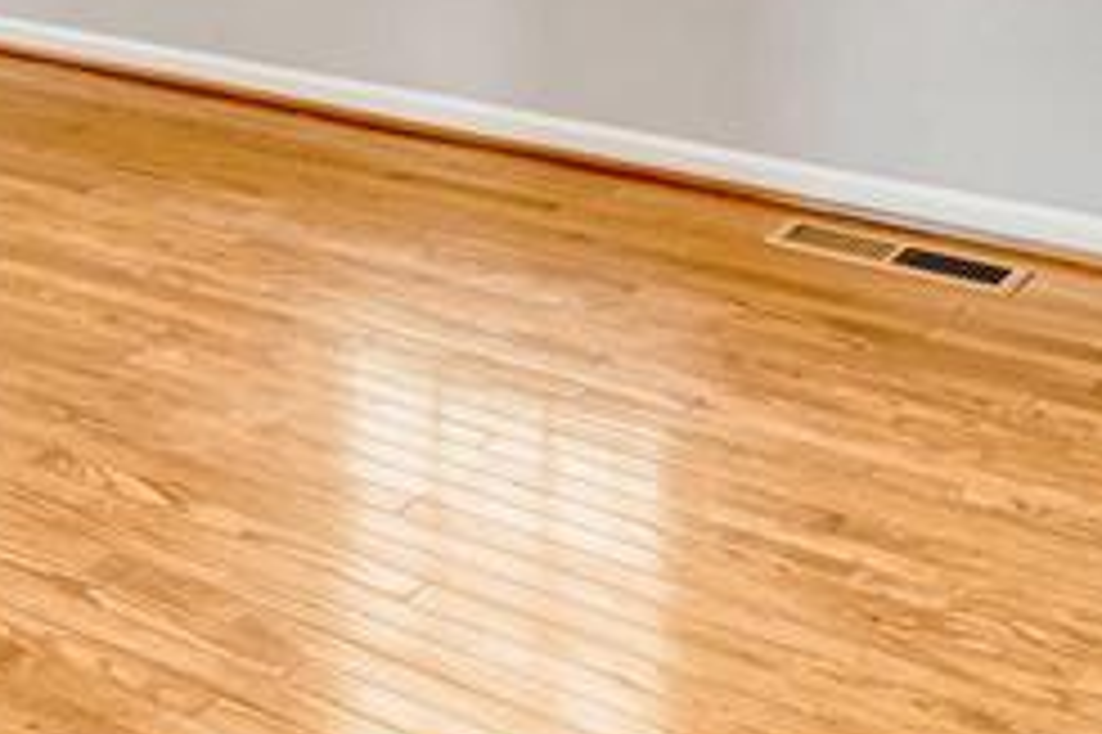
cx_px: 81
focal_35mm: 67
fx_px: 2049
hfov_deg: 28.7
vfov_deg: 17.5
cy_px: -471
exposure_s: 1/60
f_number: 8
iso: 1250
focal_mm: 16
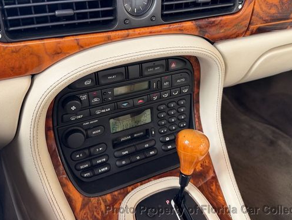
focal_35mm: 31
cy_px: 80
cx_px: 146
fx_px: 262
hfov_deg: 58.3
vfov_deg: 45.1
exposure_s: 1/147
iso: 160
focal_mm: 6.76
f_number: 1.78
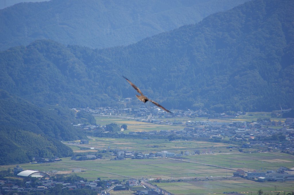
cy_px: 98
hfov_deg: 5.5
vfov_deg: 3.7
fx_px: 3060
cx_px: 147
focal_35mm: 375
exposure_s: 1/400
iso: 100
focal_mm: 250
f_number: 6.3
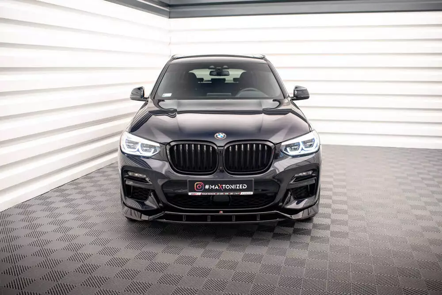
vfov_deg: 36.6
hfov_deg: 52.7
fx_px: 446
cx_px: 222
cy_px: 149
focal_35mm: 36
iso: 1250
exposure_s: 1/125
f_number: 2.5
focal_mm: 35
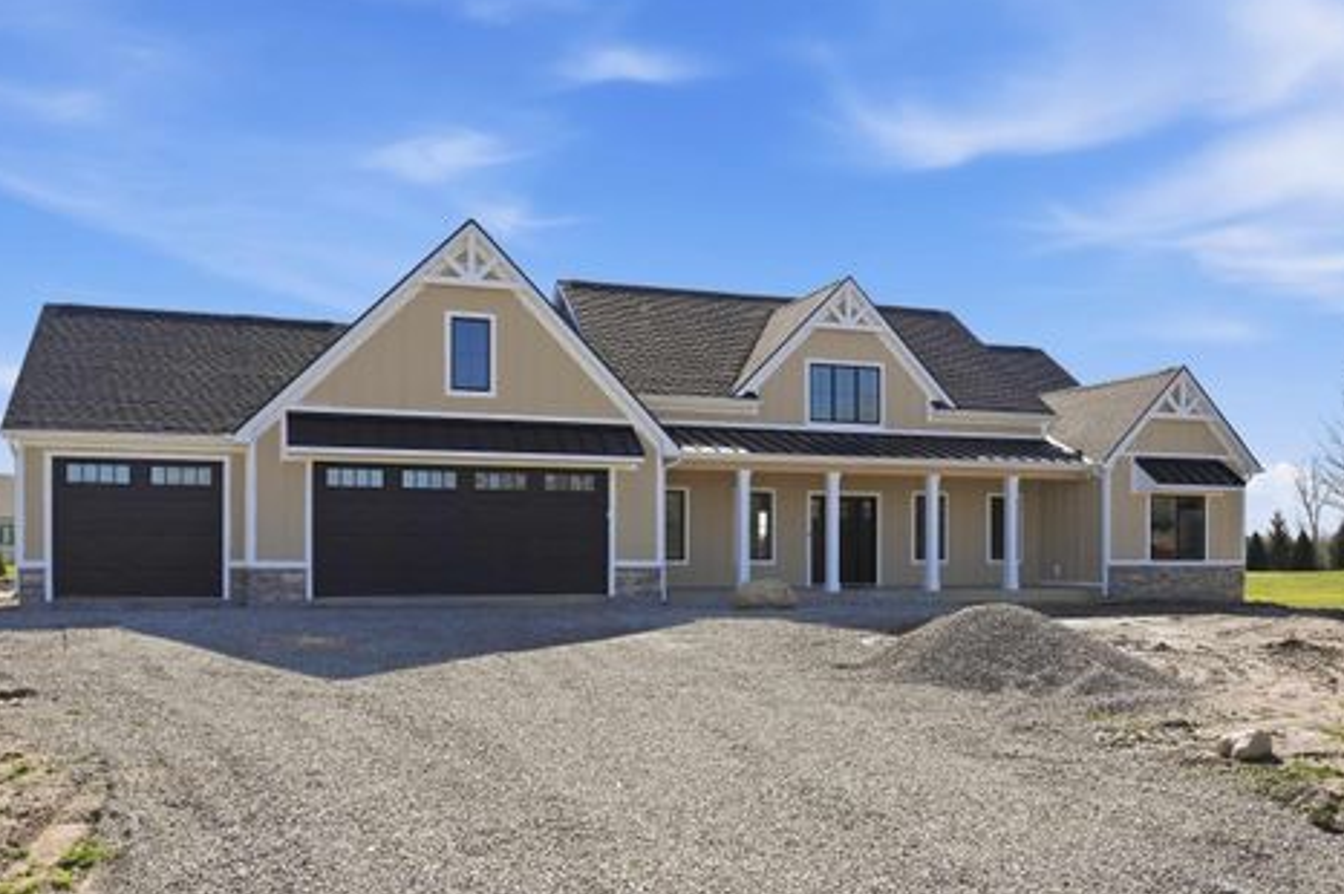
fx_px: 1082
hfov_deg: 63.7
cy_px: 463
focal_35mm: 29
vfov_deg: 44.9
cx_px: 655
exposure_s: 1/800
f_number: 9
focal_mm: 18
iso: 250
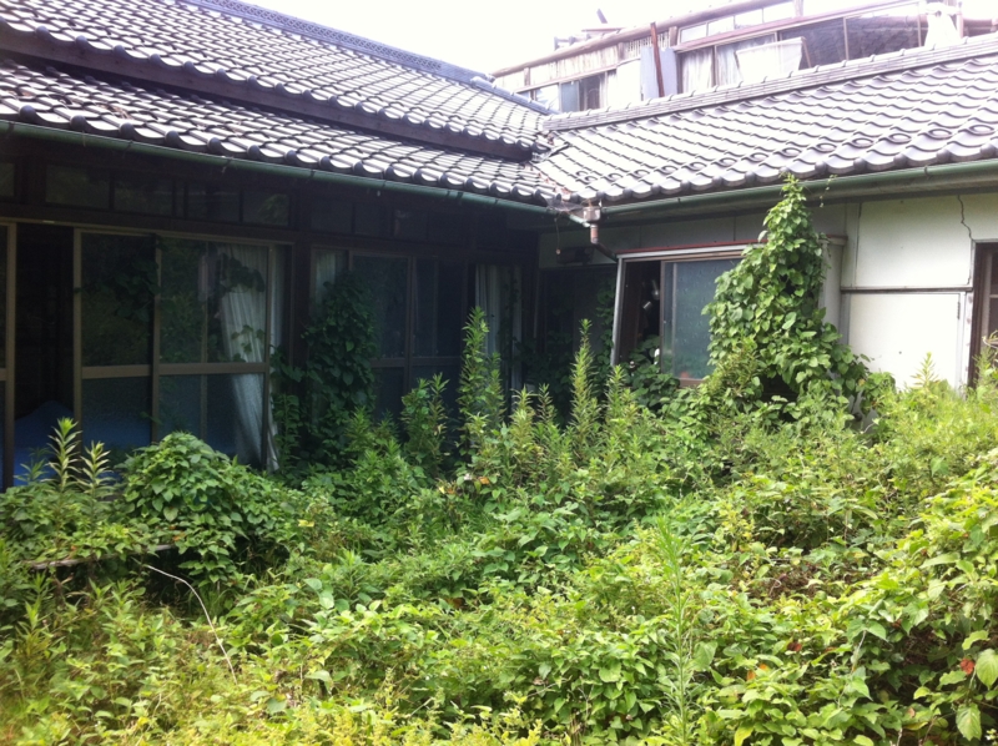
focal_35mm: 35
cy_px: 373
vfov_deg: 40.6
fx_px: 1008
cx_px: 499
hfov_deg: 52.7
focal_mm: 3.85
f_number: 2.8
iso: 80
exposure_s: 1/132
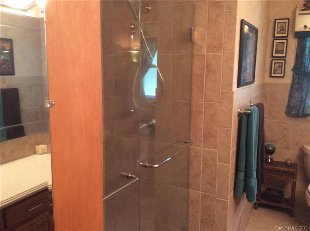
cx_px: 155
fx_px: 286
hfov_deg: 56.9
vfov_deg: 44.0
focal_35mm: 32
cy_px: 116
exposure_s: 1/24
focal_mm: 3.3
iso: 160
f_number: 2.4
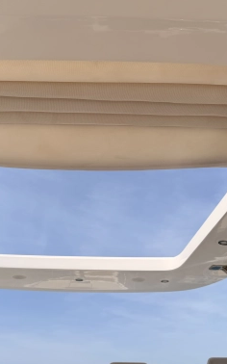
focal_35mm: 37
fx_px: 367
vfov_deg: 52.7
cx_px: 83
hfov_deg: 34.2
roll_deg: -1.2
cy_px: 197
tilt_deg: +26.4
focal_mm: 6.76
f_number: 1.78
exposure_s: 1/4975
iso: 80
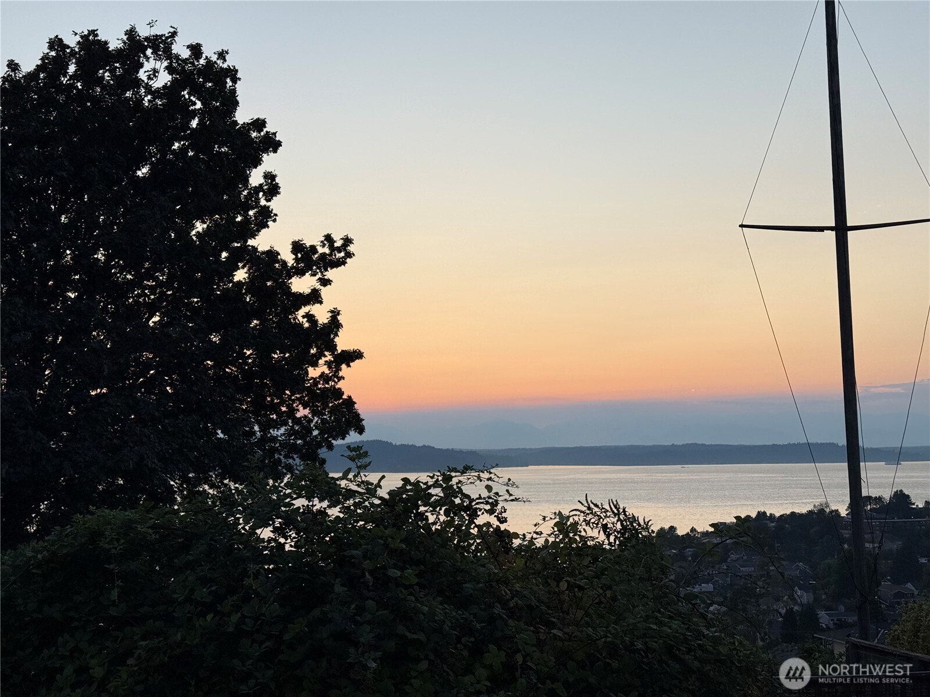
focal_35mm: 48
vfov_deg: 30.3
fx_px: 1290
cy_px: 348
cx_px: 465
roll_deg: +0.4
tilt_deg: +5.2
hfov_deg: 39.7
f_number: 1.78
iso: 80
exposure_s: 1/1100
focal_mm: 6.76
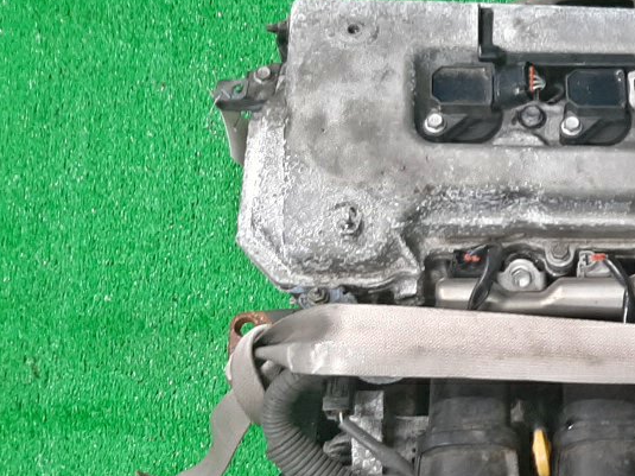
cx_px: 795
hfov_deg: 24.7
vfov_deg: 21.0
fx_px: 1284
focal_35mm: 70
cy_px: 304
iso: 128
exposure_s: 1/50
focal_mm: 3.93
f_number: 1.7
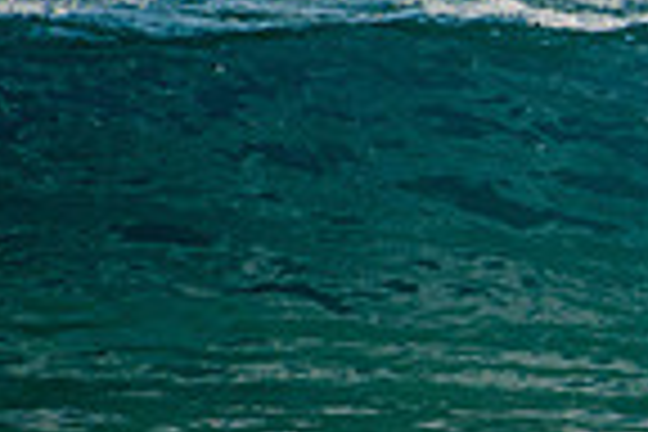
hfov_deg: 0.8
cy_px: 136
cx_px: 1255
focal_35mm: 2471
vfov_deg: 0.6
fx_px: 44475
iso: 250
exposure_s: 1/2000
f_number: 5.6
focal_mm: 500
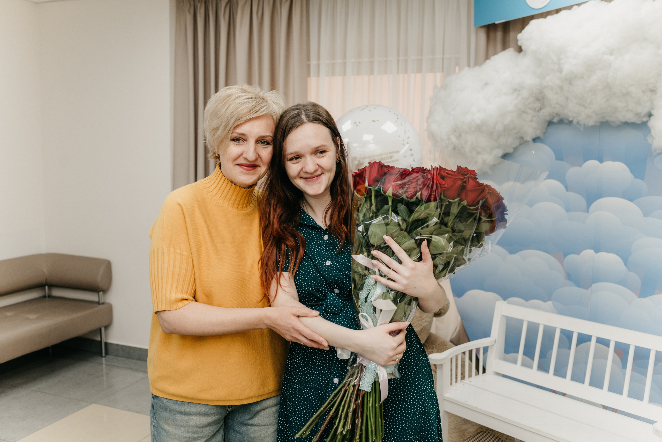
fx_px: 644
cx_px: 331
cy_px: 221
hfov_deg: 54.4
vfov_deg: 37.9
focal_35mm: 35
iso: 400
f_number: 4
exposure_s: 1/160
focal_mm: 35
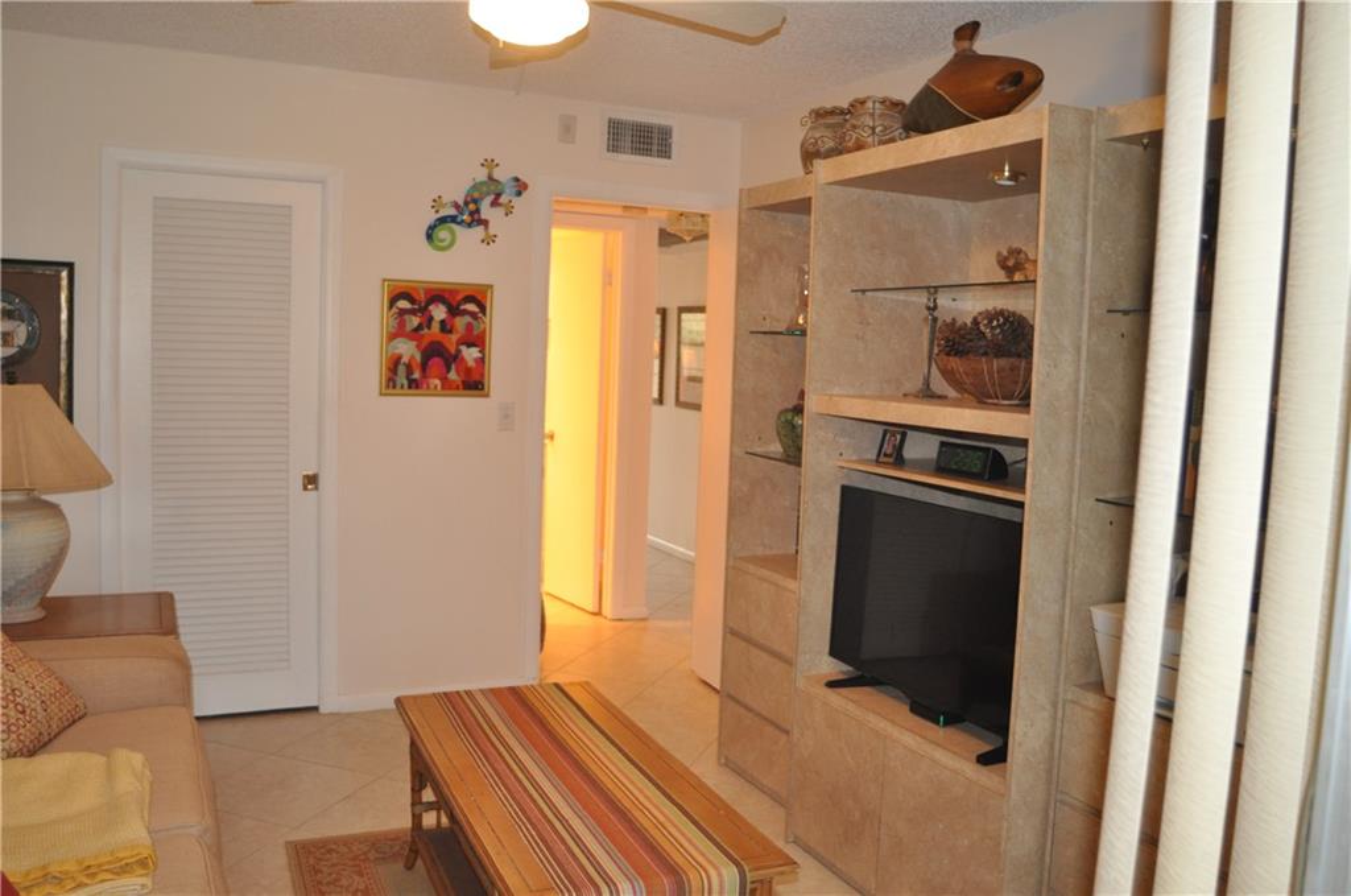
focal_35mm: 30
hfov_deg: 62.0
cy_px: 448
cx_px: 676
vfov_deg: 43.5
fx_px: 1124
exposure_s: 1/60
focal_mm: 20
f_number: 3.5
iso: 800
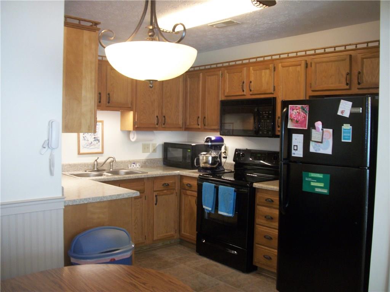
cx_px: 195
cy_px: 146
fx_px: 361
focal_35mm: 32
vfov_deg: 44.2
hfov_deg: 56.8
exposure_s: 1/30
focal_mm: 5.7
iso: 160
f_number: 2.9
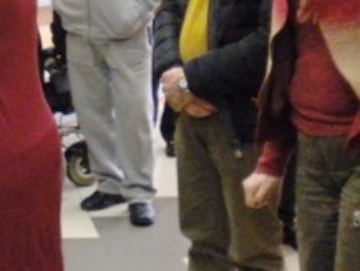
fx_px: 1072
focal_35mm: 103
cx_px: -15
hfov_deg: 18.5
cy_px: 70
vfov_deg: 14.3
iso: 800
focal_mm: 6.3
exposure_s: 1/53.1
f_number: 3.1
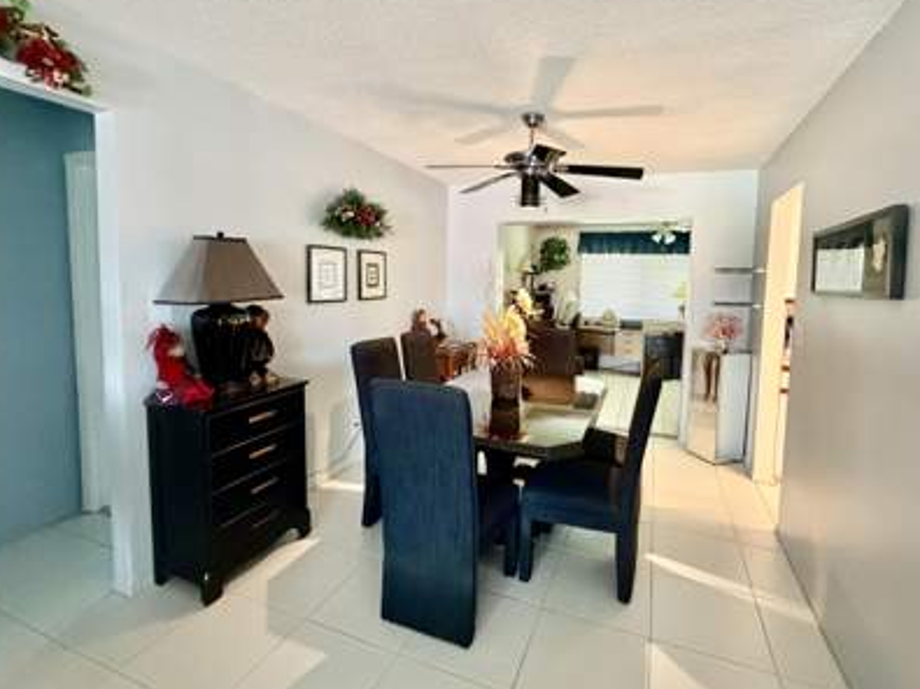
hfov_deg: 90.9
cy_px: 308
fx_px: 452
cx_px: 491
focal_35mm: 17
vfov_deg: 74.5
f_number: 2.2
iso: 800
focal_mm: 2.22
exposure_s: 1/60
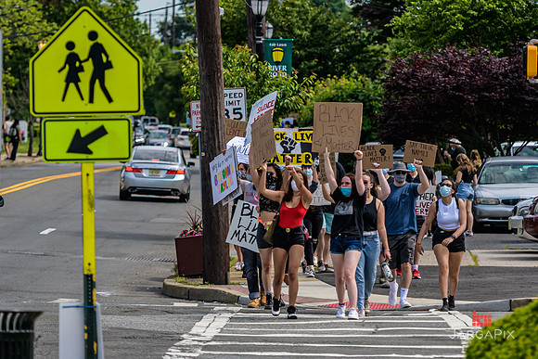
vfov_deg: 5.5
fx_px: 3767
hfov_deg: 8.2
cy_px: 98
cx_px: 288
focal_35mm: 252
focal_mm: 122
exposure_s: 1/3200
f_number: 3.2
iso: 200
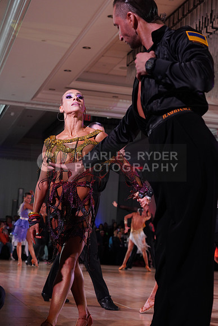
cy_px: 163
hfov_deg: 20.0
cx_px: 109
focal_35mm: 68
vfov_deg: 29.6
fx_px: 617
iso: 1600
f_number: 5.6
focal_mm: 68
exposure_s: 1/160
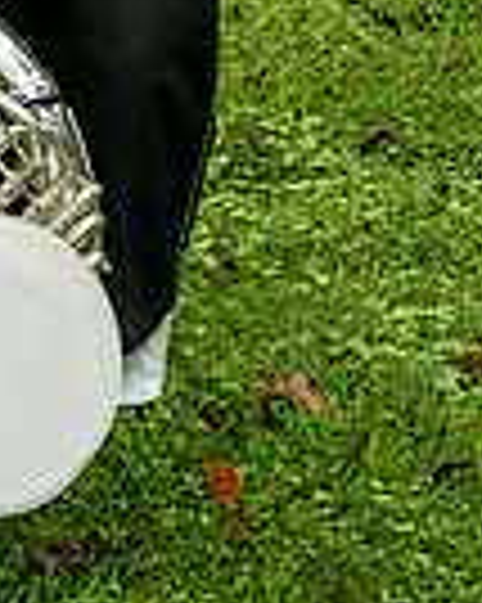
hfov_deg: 9.4
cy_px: -356
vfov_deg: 11.4
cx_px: -131
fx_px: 2874
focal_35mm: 161
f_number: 4
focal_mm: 51
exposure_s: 1/500
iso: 800
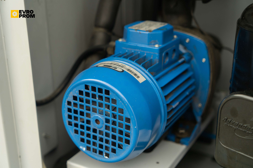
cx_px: 126
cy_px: 84
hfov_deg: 40.3
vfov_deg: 27.5
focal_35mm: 49
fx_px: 344
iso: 250
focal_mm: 49
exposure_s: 1/160
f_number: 4
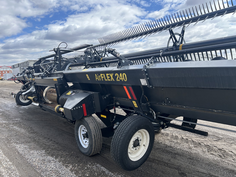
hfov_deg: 67.3
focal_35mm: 26
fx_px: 177
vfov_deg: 53.1
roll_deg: +2.4
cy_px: 88
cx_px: 118
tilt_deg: -4.0
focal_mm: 5.7
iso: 50
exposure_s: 1/2045
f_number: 1.5
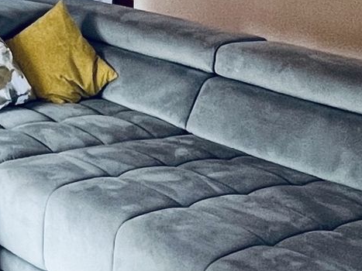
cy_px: -90
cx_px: -215
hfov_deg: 24.2
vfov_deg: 22.6
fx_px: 596
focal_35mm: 57
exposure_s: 1/99
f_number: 1.8
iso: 125
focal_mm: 1.57
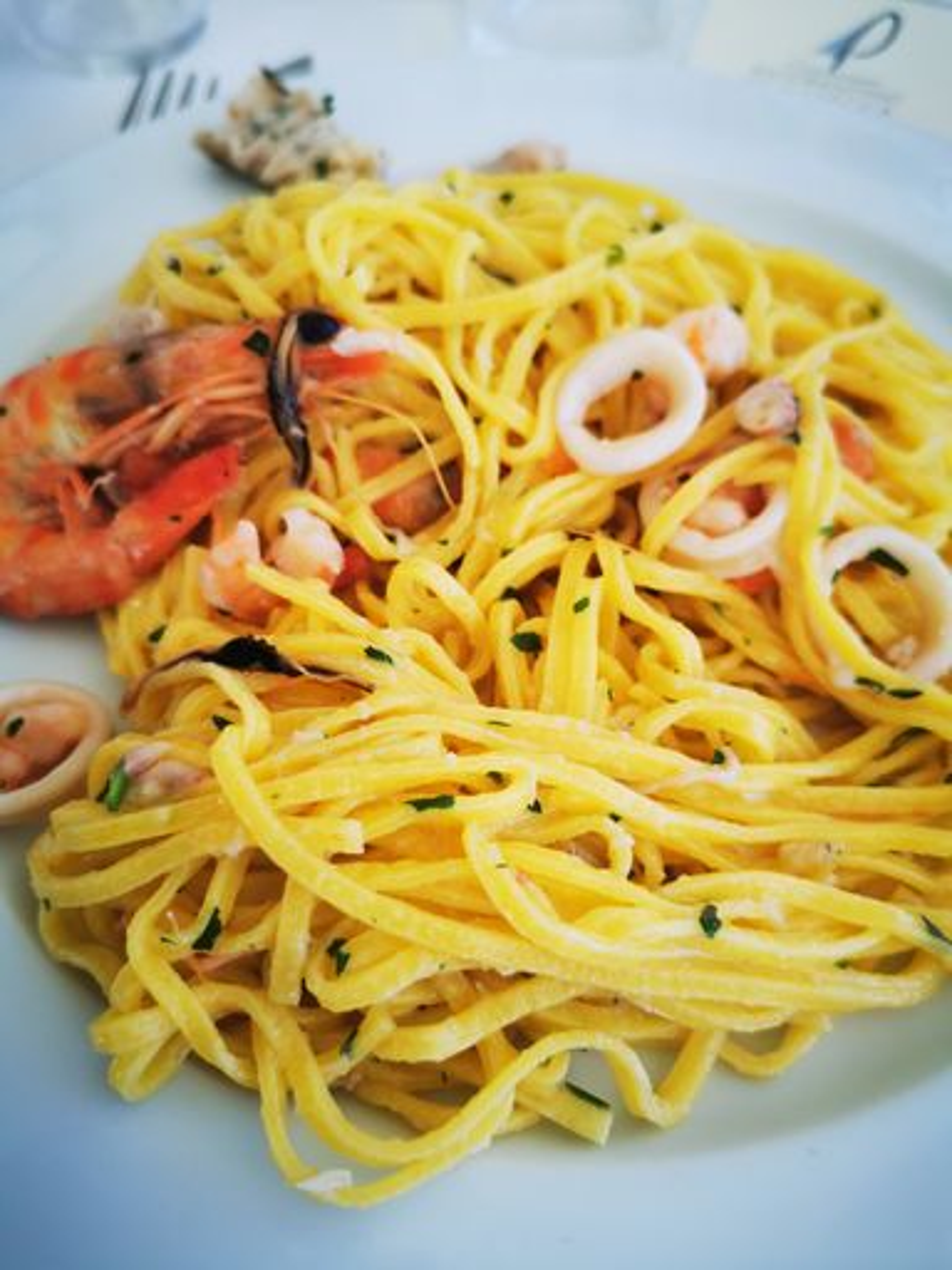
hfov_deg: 51.4
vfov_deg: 65.3
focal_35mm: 27
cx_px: 476
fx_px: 990
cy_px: 635
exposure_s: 1/349
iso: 50
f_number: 1.6
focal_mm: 5.56
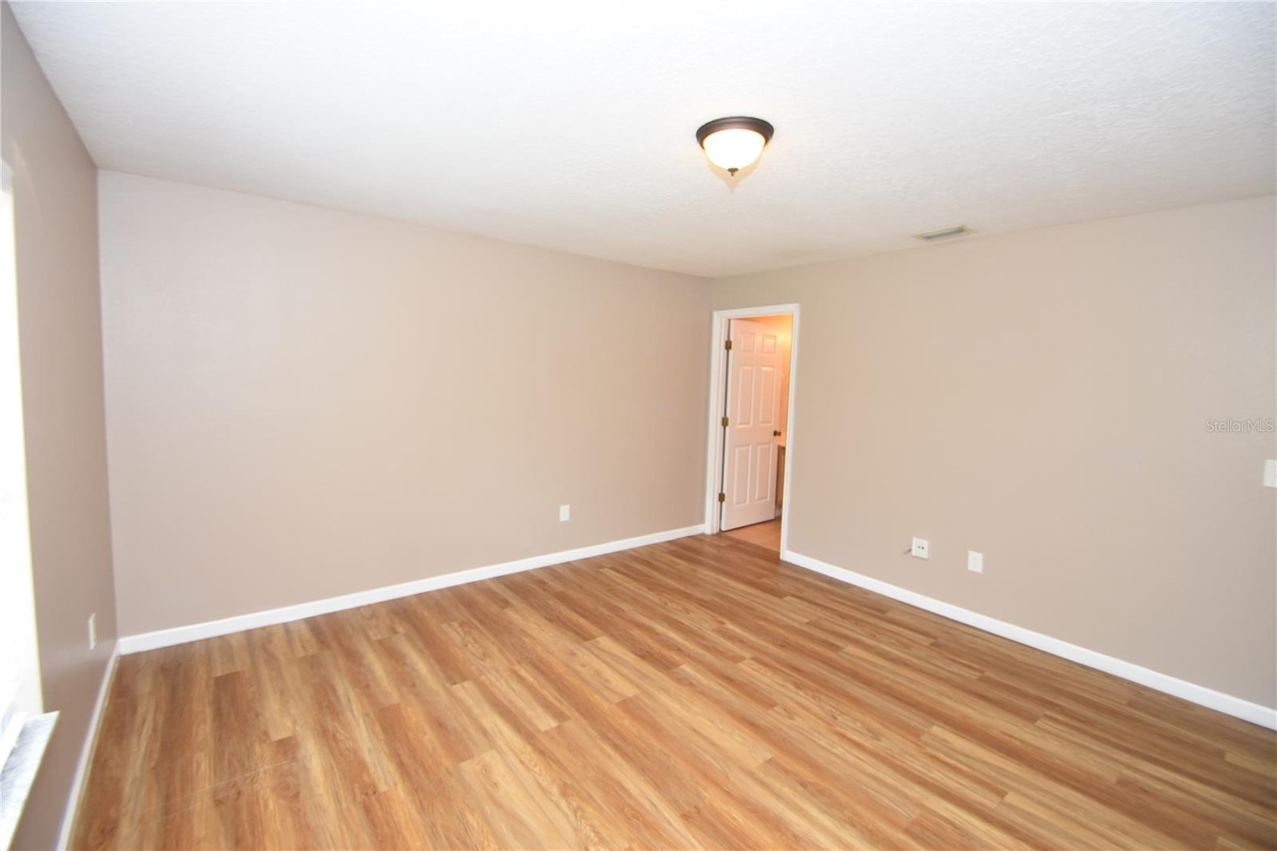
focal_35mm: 15
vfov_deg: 77.3
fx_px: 532
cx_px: 638
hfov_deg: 100.4
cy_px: 426
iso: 560
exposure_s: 1/60
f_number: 4
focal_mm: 10
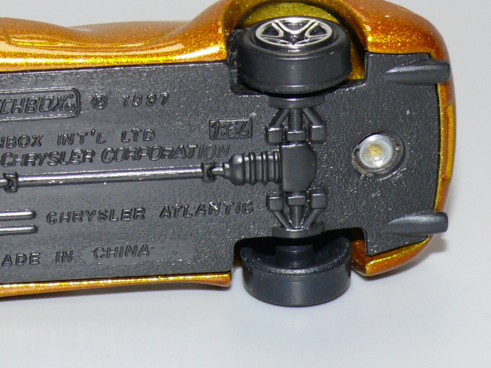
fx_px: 2681
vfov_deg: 7.9
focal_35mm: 189
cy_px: 151
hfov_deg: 10.4
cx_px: 124
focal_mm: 14.3
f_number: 4
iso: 100
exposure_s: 1/30
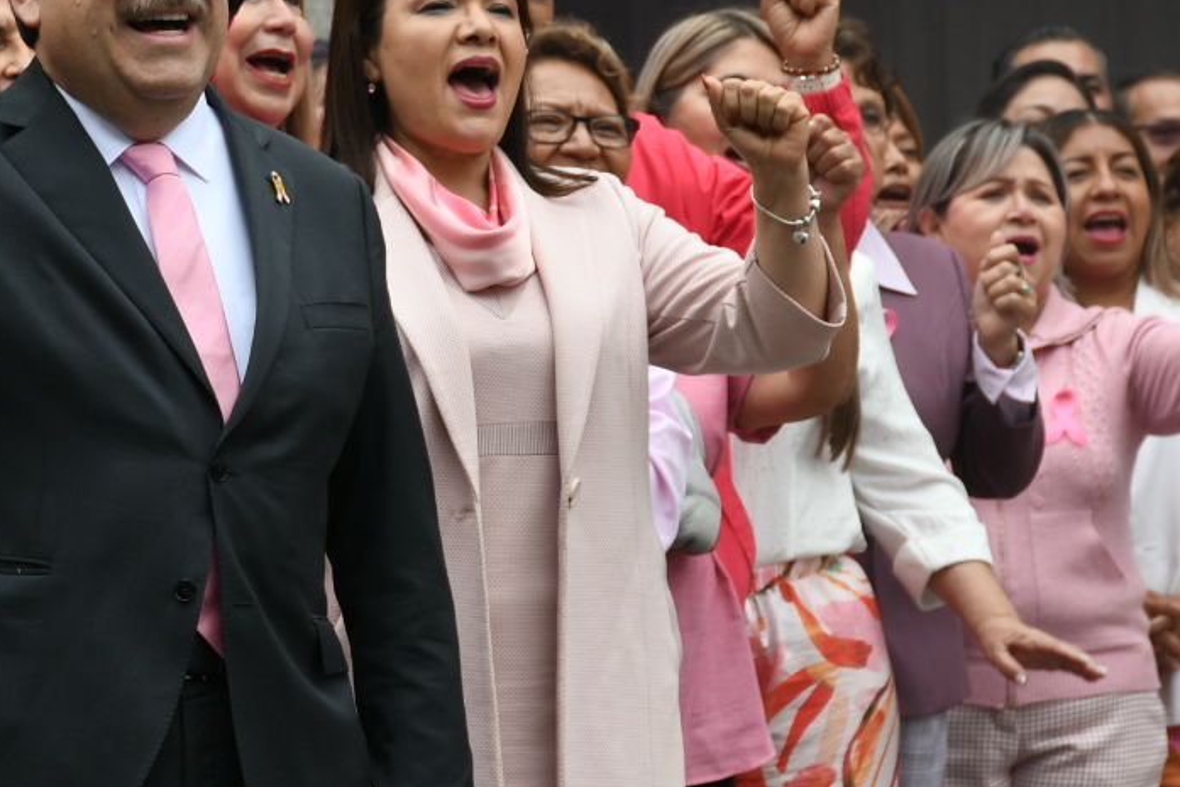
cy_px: 151
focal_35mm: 279
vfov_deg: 4.9
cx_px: 168
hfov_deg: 7.4
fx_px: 9146
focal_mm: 80
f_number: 6.3
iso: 160
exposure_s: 1/160
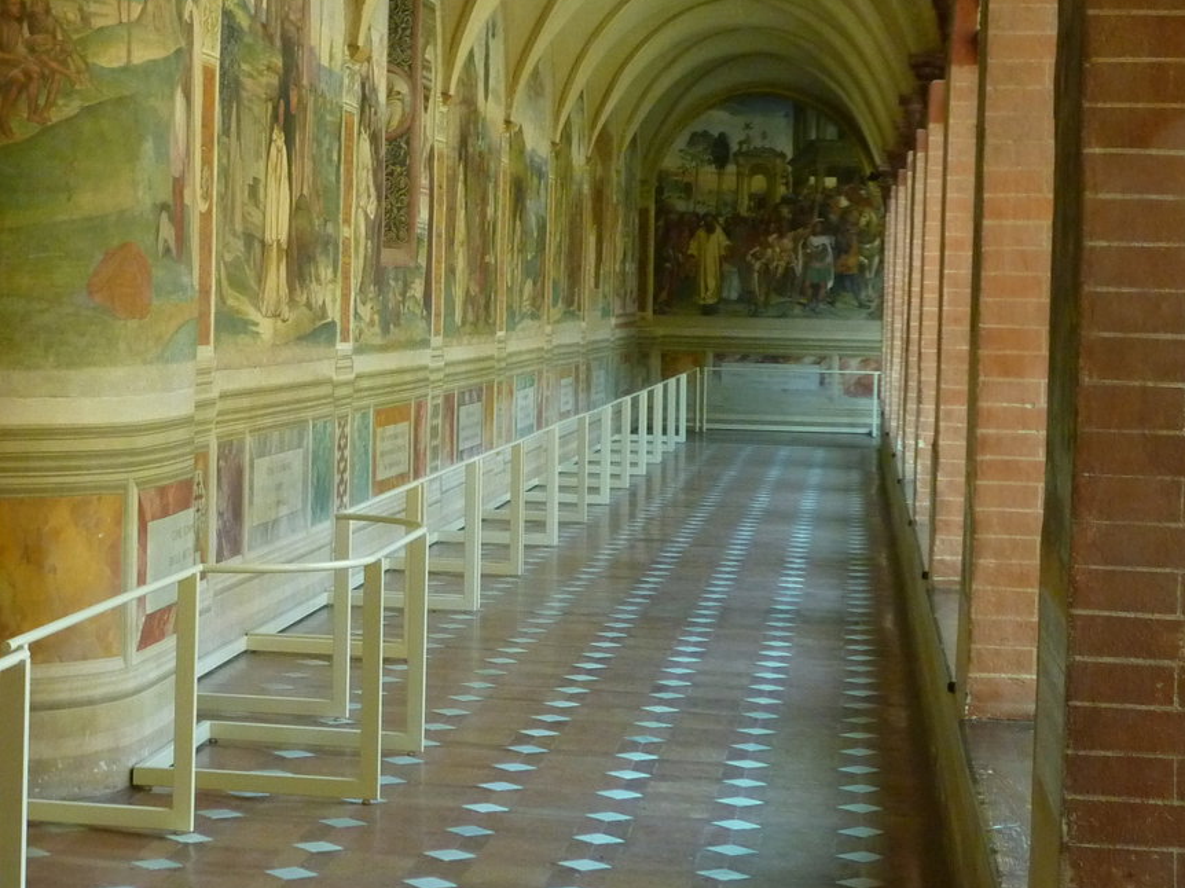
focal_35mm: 78
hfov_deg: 24.6
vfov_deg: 18.8
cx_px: 231
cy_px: 265
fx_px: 2669
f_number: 4.1
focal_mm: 7.6
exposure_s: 1/40
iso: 320
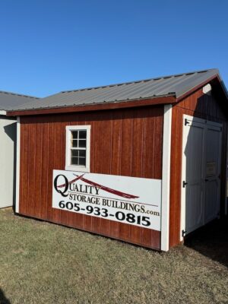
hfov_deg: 56.8
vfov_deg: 71.6
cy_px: 152
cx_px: 114
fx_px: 211
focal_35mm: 24
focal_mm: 6.76
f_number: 1.78
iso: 80
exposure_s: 1/7092
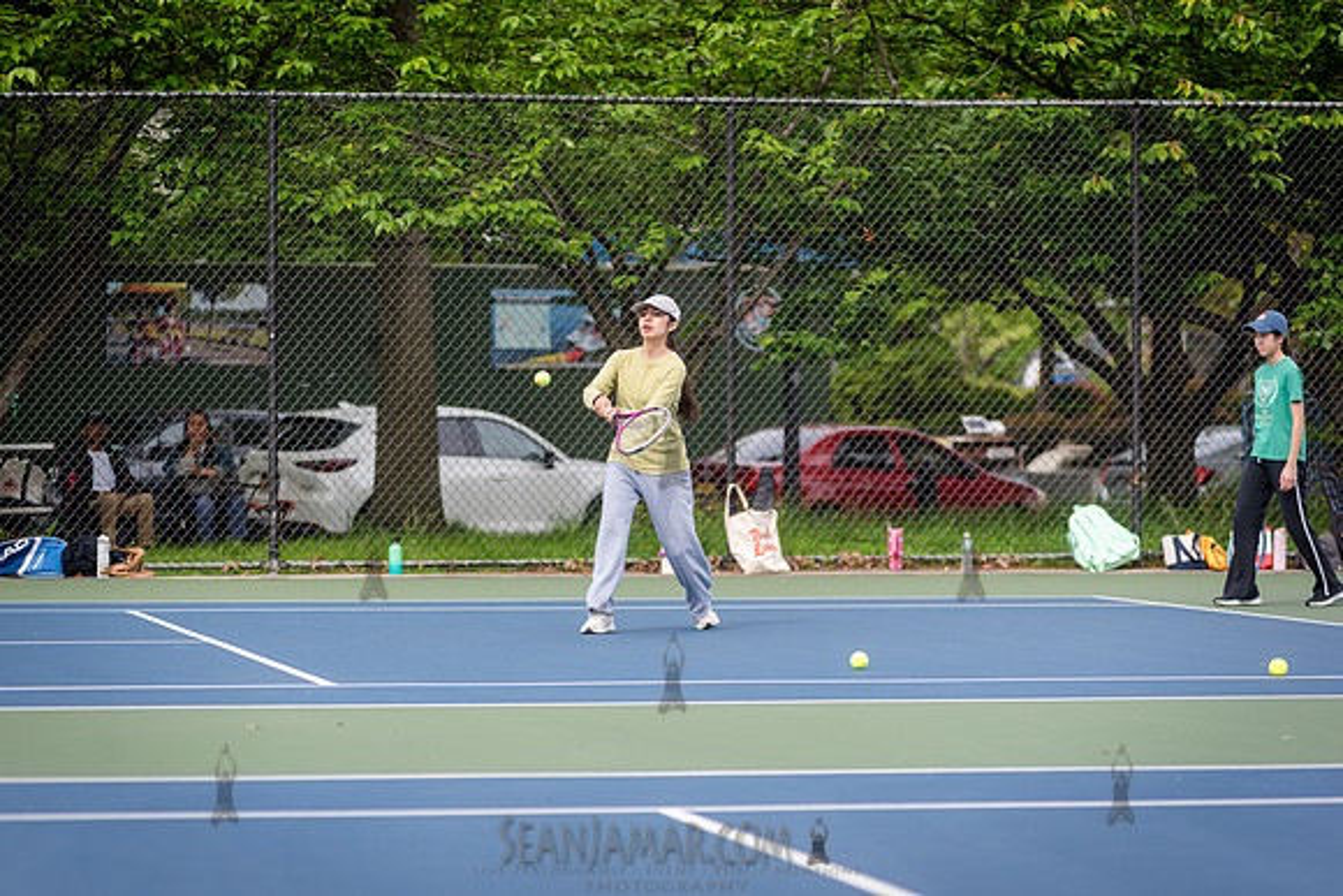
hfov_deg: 14.1
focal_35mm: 145
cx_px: 672
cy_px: 448
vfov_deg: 9.4
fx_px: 5421
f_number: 3.5
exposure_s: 1/1000
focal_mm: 145
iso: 200
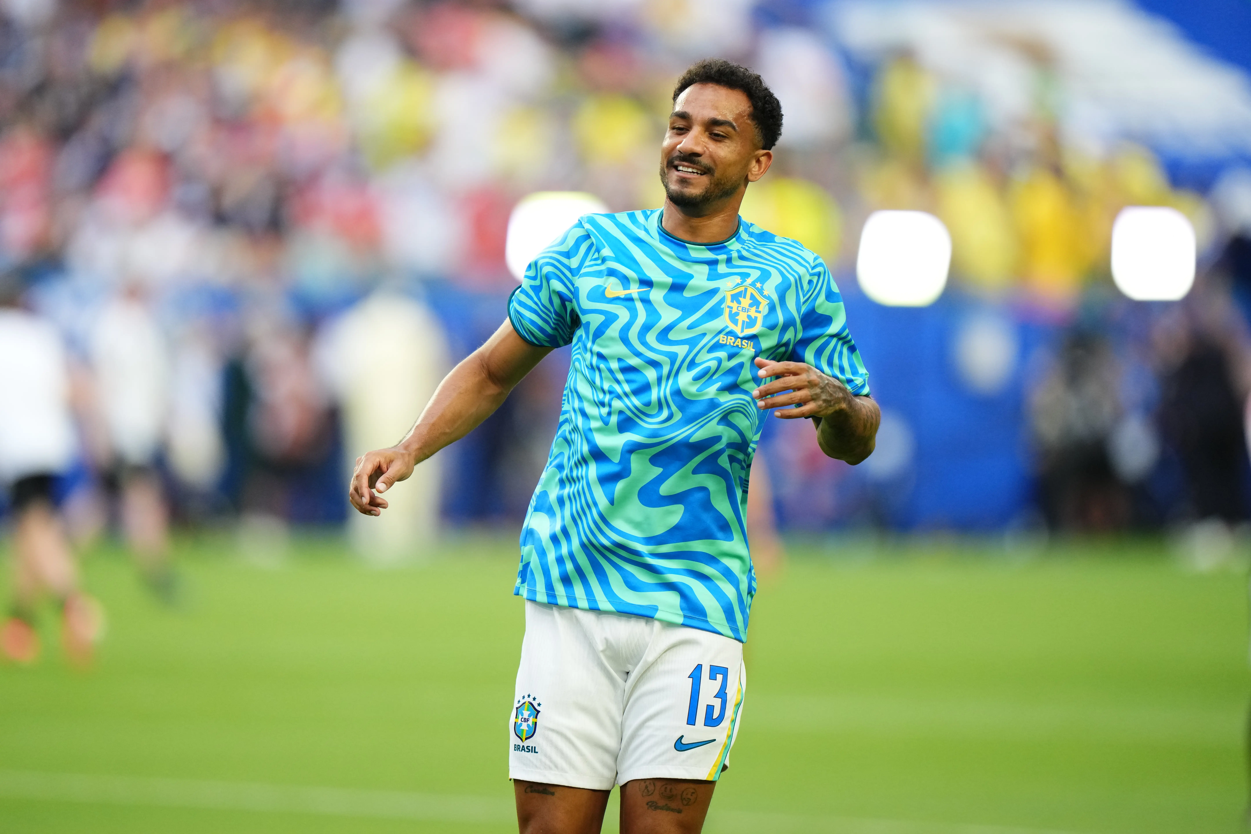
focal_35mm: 400
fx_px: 13899
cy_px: 417
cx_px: 626
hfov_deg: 5.2
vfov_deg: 3.4
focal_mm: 400
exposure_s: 1/2000
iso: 2500
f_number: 2.8
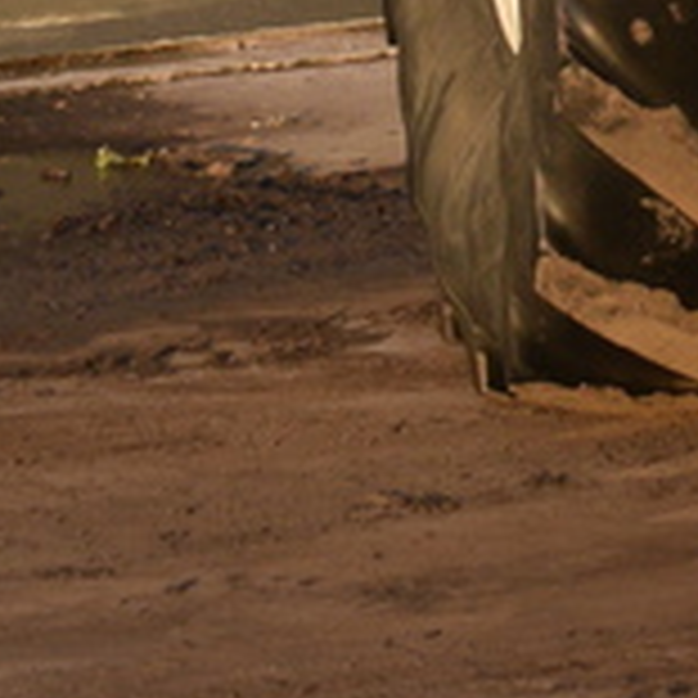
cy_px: -838
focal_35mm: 472
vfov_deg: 3.7
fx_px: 10779
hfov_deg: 3.6
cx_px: 1918
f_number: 6.3
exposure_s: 1/320
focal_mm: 45
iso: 200
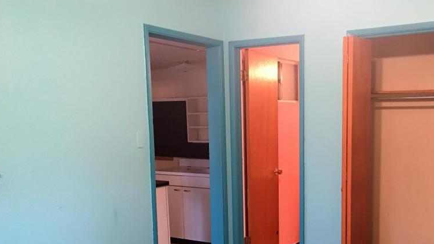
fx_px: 495
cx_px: 279
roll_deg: +0.2
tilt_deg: -9.5
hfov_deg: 46.8
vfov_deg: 27.2
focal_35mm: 43
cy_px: 194
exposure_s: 1/15
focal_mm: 4.15
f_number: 2.2
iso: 80
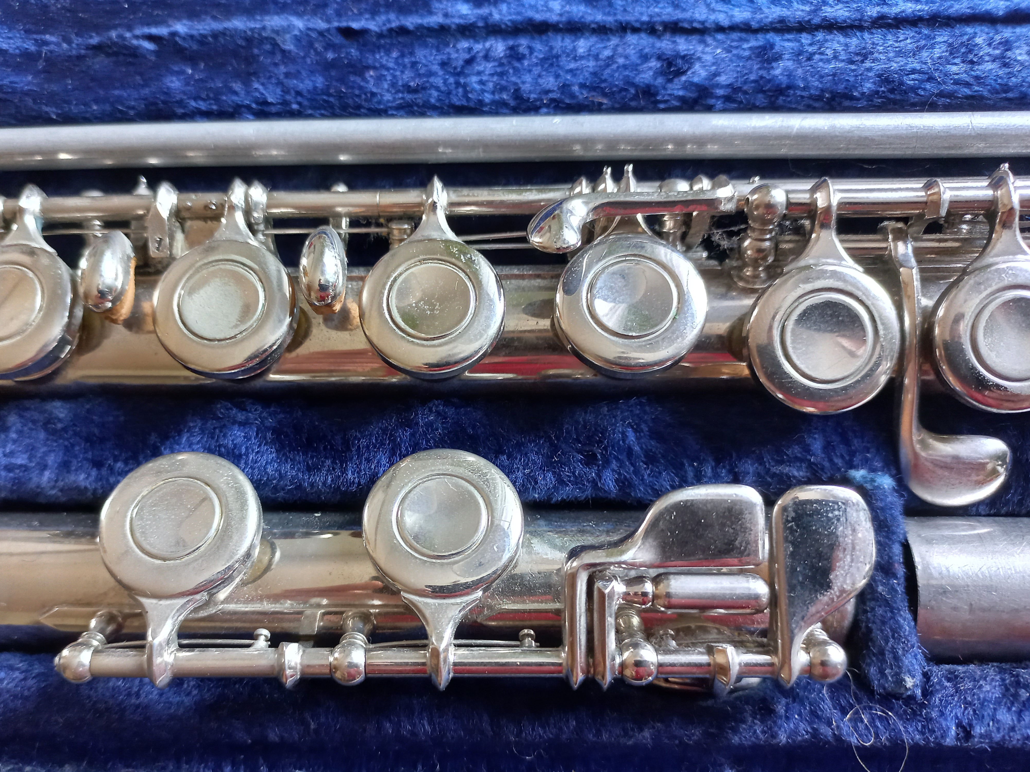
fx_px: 863
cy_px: 442
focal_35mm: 29
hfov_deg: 61.4
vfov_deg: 48.1
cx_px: 439
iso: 250
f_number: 1.8
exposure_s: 1/33
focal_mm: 4.6
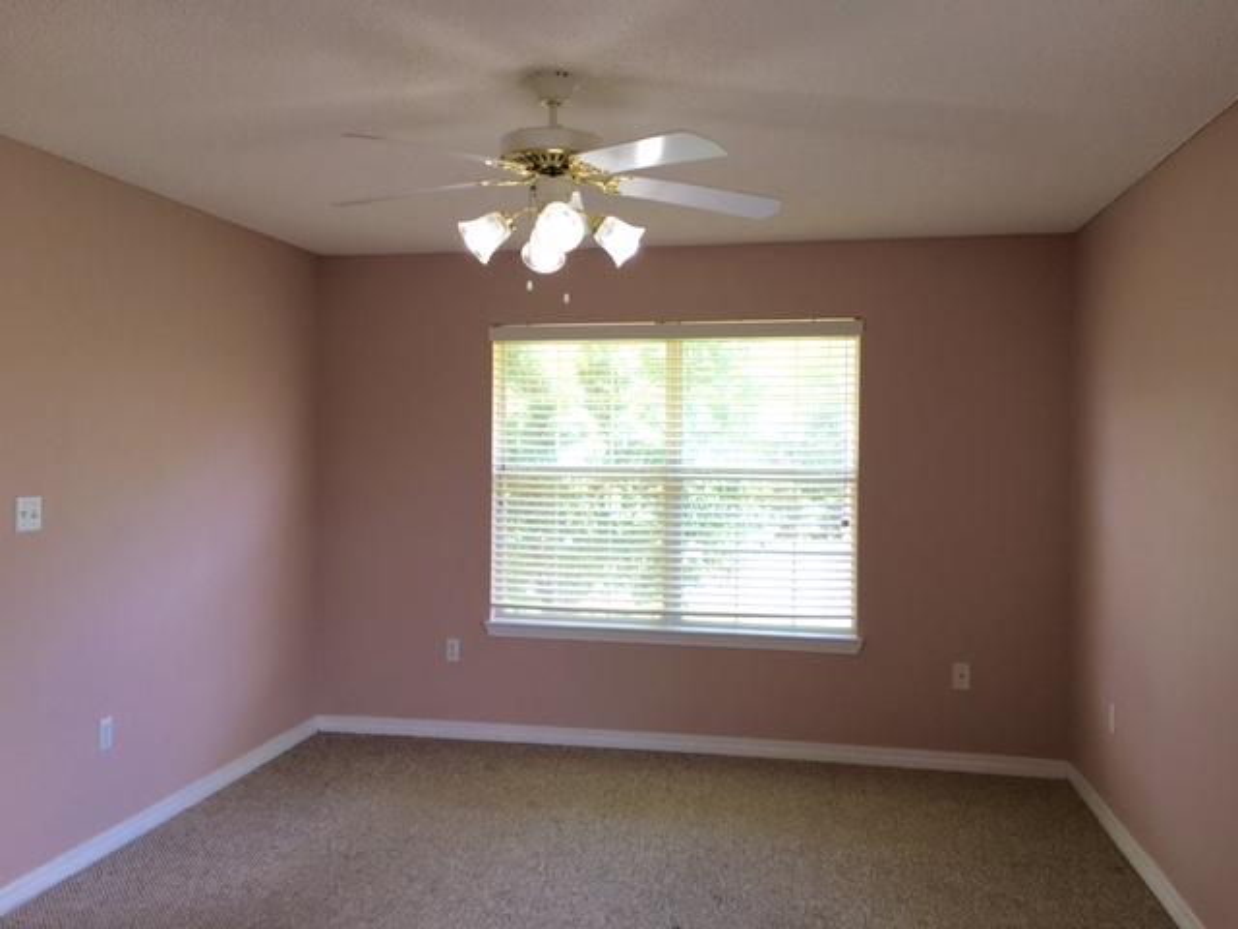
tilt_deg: -1.3
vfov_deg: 48.2
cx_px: 619
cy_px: 464
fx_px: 1037
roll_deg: -0.5
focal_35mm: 29
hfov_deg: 61.7
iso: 32
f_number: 2.2
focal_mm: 4.15
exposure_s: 1/60
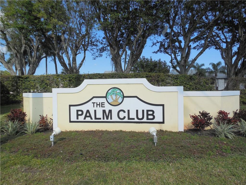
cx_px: 123
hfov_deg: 69.4
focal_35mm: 25
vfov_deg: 54.9
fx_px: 178
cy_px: 92
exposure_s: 1/2000
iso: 125
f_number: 3.1
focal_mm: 4.5
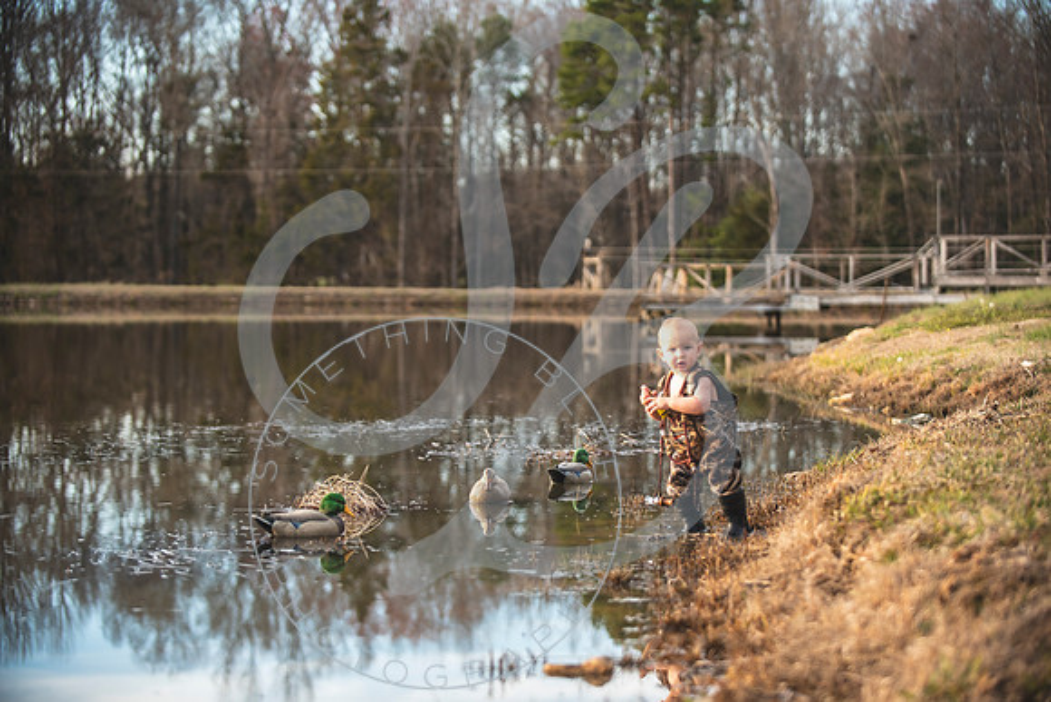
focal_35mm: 87
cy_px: 351
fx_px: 2549
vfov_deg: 15.7
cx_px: 530
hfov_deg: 23.3
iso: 100
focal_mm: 86
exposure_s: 1/400
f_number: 2.8
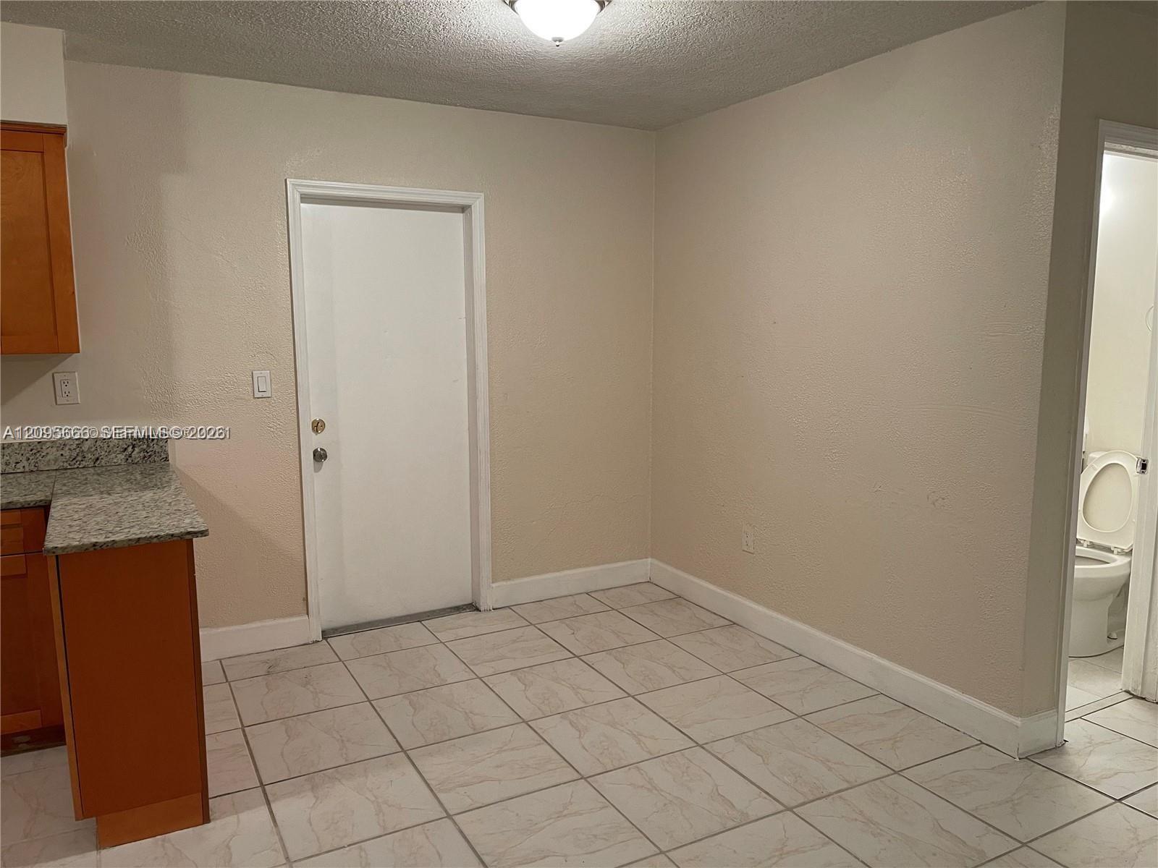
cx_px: 579
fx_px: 870
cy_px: 434
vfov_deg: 53.1
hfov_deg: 67.3
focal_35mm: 26
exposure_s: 1/60
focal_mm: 5.1
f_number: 1.6
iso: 160
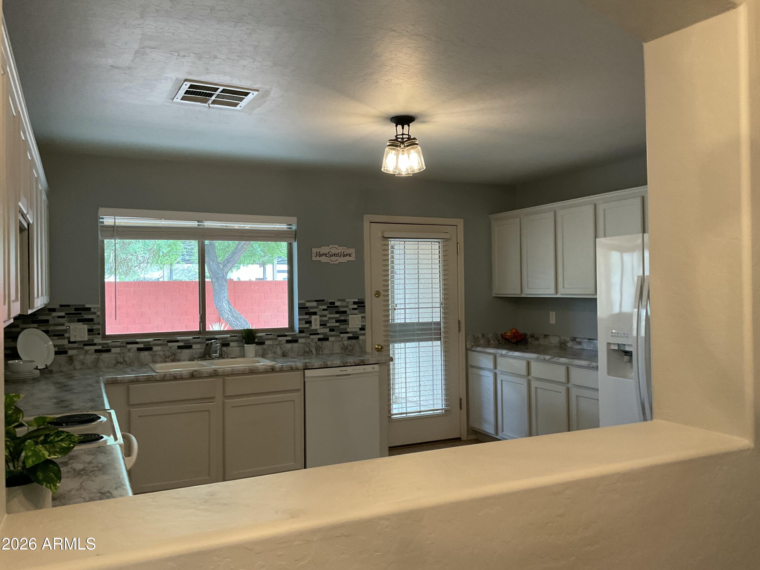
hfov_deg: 61.7
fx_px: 637
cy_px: 285
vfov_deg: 48.2
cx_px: 380
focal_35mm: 29
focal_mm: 3
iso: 100
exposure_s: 1/60
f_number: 1.8
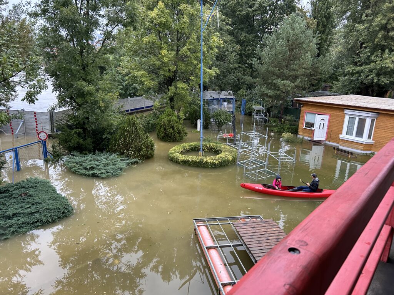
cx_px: 197
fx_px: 296
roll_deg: -2.3
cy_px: 148
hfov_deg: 67.3
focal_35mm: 26
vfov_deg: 53.1
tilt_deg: -15.2
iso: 250
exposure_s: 1/60
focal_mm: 5.7
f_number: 1.5
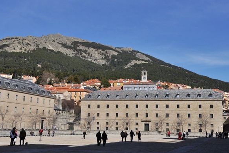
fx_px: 343
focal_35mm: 54
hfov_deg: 36.9
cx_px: 115
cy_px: 72
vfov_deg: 25.0
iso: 200
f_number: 13
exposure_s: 1/640
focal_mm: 30
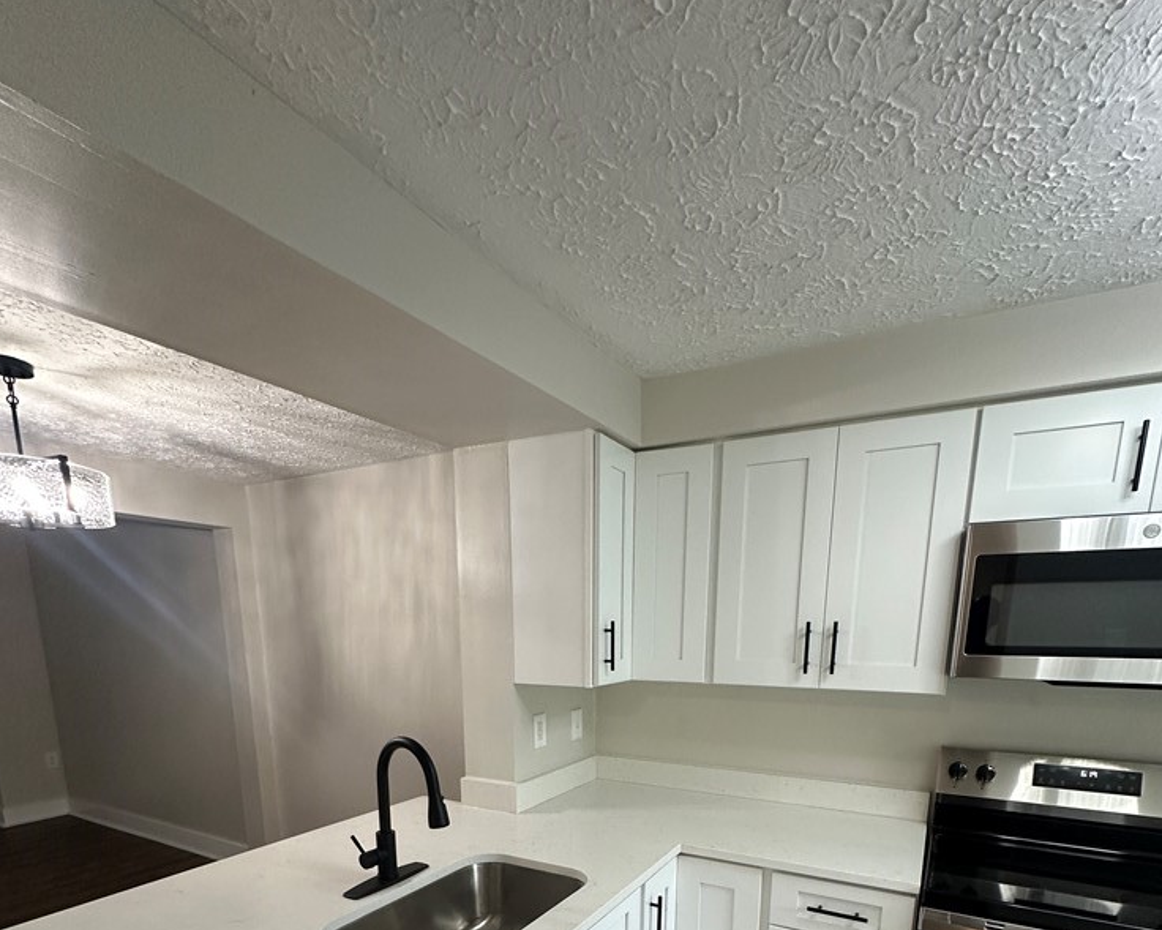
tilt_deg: -14.0
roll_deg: -2.0
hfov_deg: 83.3
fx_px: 654
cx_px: 581
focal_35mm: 19
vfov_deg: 63.7
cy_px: 764
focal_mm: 2.22
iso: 250
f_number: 2.2
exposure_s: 1/120
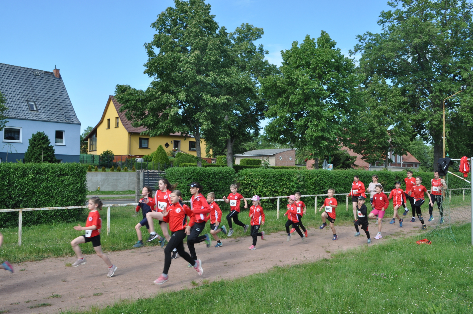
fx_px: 433
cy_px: 157
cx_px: 236
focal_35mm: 33
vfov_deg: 39.9
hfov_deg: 57.3
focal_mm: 22
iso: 200
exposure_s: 1/125
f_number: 11
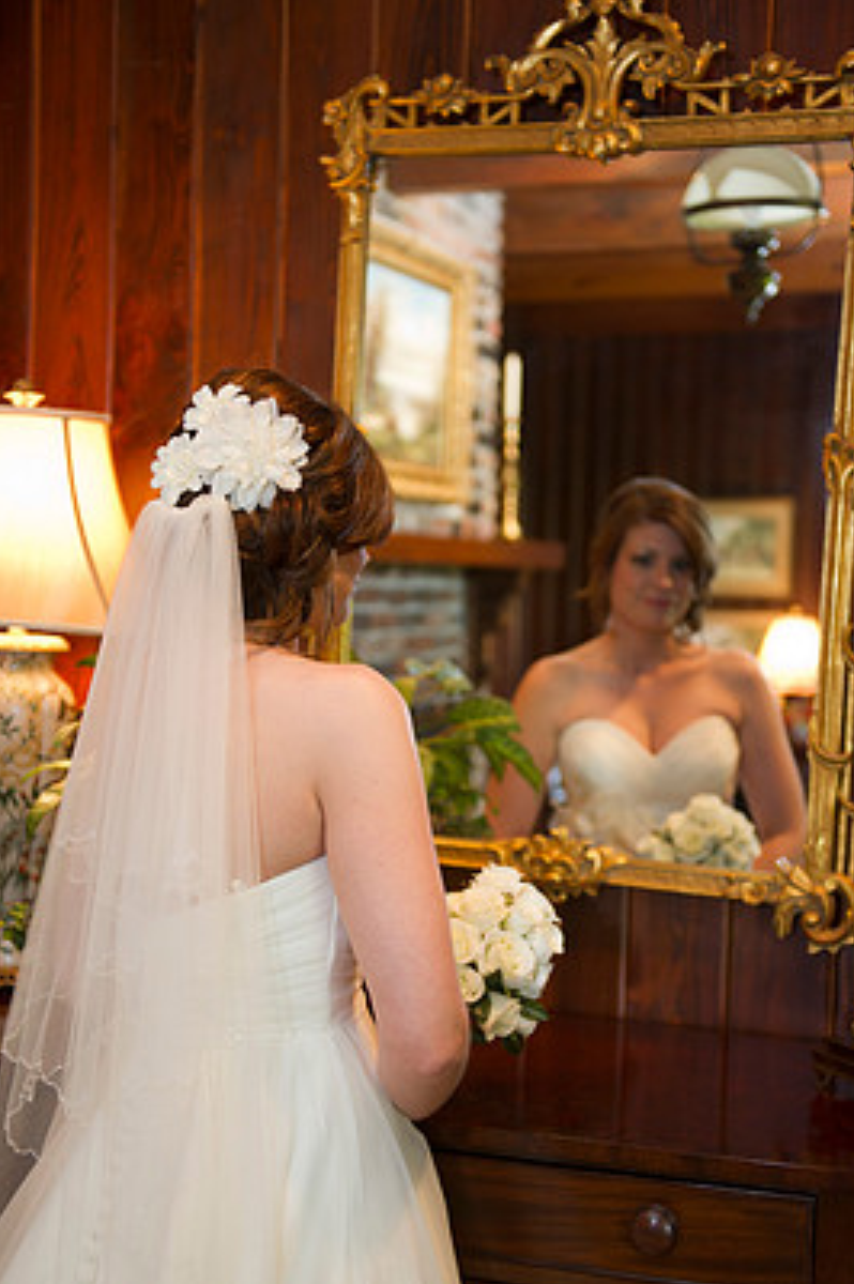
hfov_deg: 25.0
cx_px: 448
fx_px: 1925
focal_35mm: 54
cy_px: 693
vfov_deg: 36.9
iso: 1250
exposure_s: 1/80
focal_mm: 48
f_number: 2.8
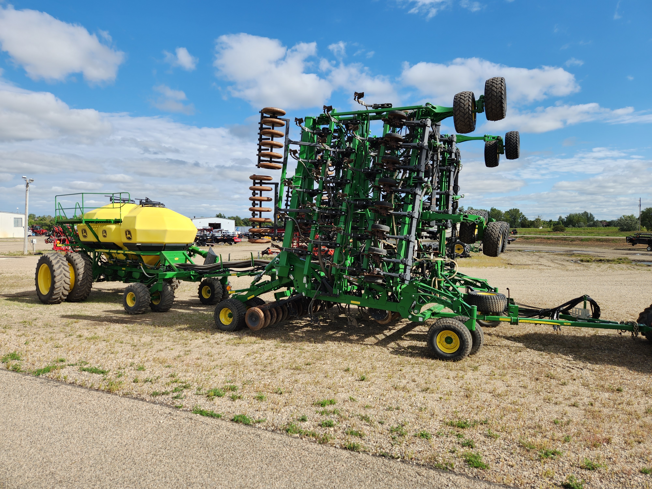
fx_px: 433
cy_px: 244
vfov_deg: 58.9
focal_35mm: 23
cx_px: 326
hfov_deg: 73.9
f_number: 1.8
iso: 20
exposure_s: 1/1433
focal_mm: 5.4
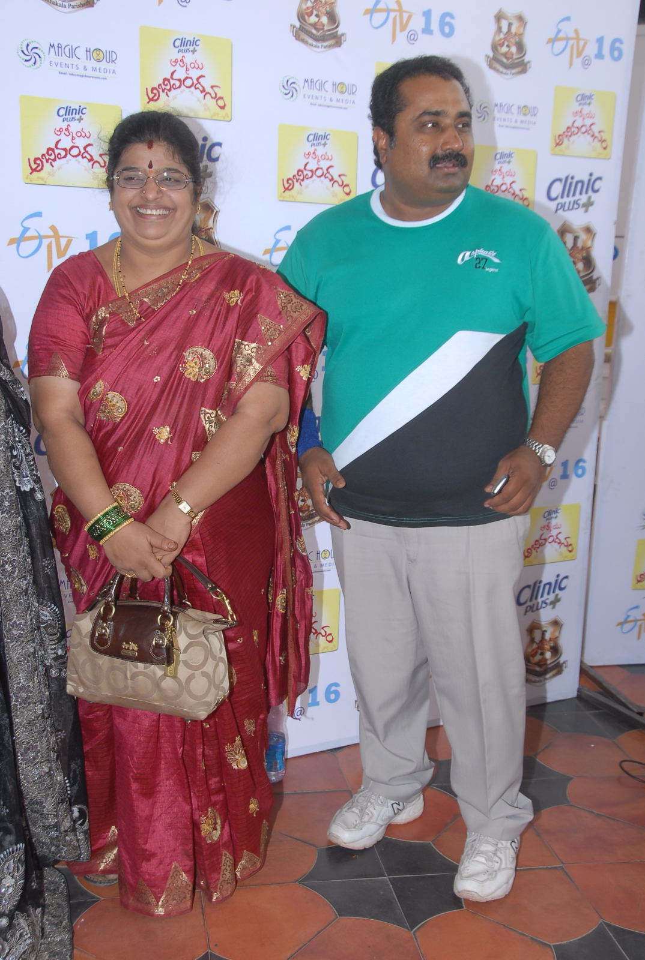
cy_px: 480
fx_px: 1083
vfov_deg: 47.8
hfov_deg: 33.2
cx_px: 322
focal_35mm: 40
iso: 200
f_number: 6.3
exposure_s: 1/125
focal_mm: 27
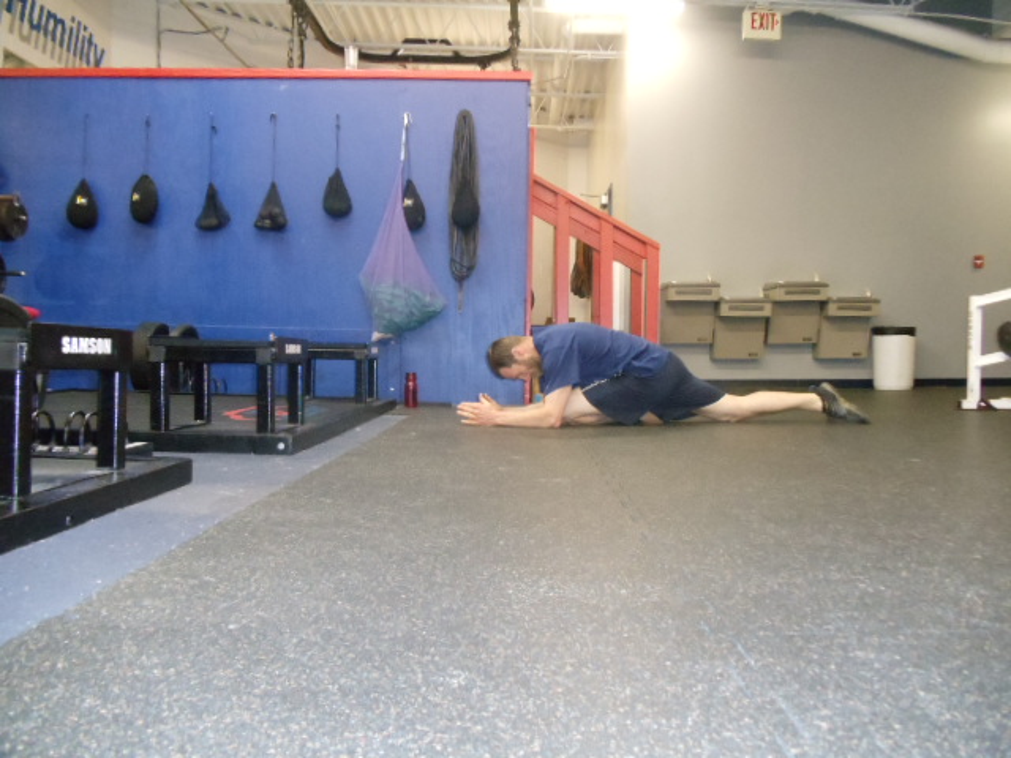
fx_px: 1285
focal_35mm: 44
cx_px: 506
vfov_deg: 32.9
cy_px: 379
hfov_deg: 42.9
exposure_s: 1/30
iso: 800
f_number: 3.5
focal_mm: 6
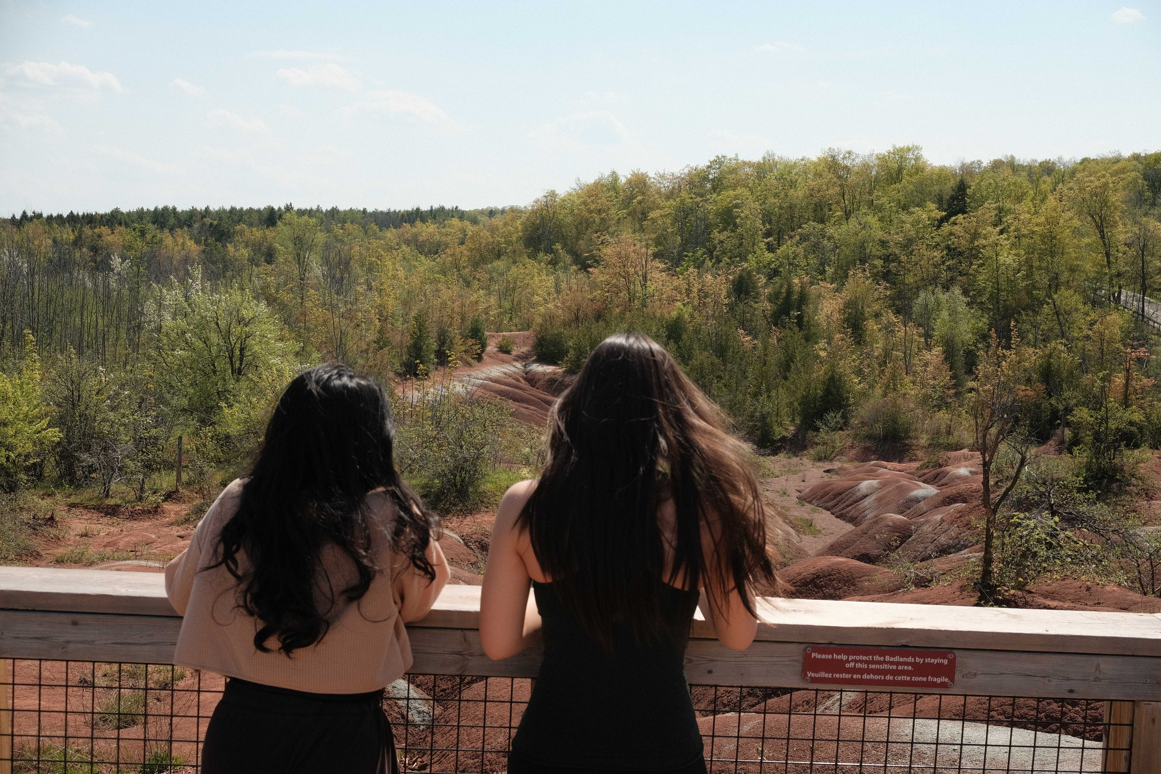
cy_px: 387
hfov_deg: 47.4
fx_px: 1322
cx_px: 580
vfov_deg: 32.6
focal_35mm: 41
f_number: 9
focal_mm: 27
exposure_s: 1/1000
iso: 500
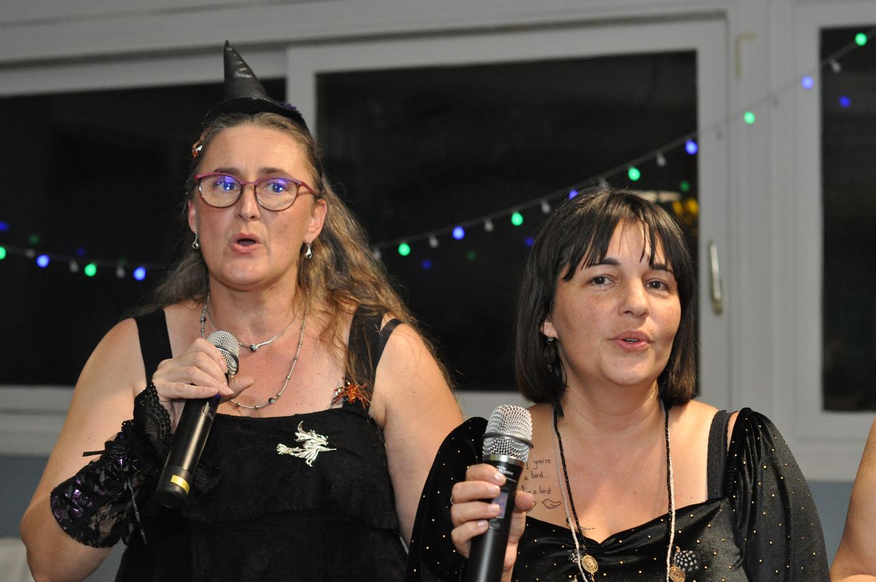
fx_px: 1823
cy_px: 291
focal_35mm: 75
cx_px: 438
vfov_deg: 18.1
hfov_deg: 27.0
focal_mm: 50
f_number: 4
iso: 1600
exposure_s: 1/60
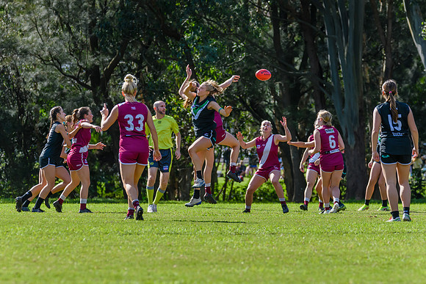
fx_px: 3994
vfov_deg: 4.1
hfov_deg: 6.1
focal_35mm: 337
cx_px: 200
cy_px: 120
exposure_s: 1/1250
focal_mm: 250
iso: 800
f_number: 7.1
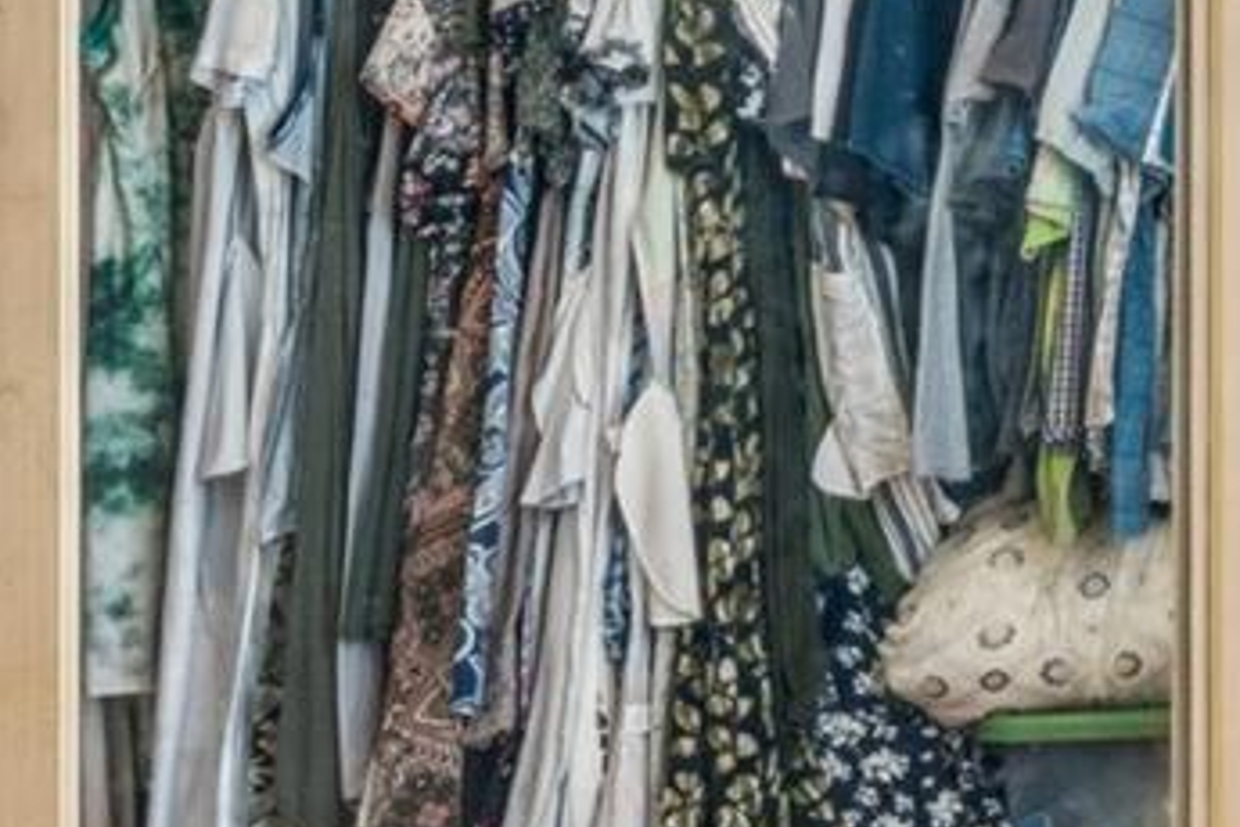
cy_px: 49
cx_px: 3382
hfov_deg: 12.7
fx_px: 3354
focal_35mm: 97
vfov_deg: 13.9
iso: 100
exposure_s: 1/25
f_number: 13
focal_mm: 16.4
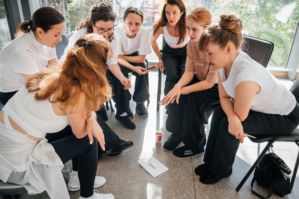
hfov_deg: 63.4
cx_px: 155
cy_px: 102
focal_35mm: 29
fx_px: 242
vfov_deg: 44.7
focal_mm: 28
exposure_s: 1/250
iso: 320
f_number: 4
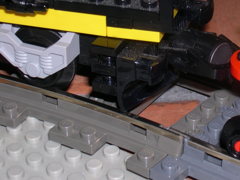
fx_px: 860
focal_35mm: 124
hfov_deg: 15.8
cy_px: 42
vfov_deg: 11.9
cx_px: 188
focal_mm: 16.3
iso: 100
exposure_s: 1/60
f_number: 10.8
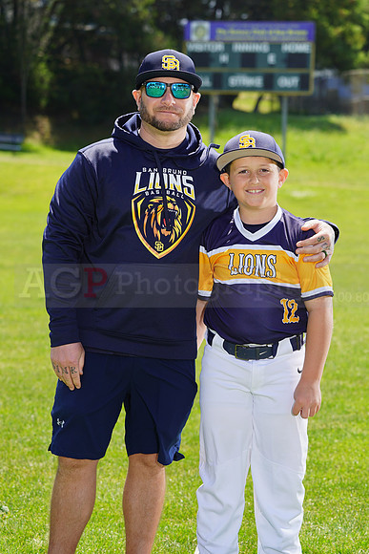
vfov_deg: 16.3
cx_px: 184
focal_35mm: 126
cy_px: 277
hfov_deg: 10.9
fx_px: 1936
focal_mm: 126
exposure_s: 1/250
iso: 100
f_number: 7.1
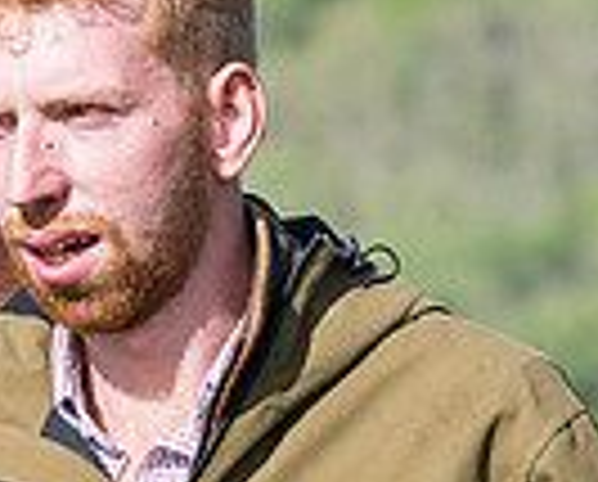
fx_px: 16017
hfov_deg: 2.1
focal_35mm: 903
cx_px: 79
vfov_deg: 1.7
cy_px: 208
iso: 400
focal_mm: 104
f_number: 5
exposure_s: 1/3200
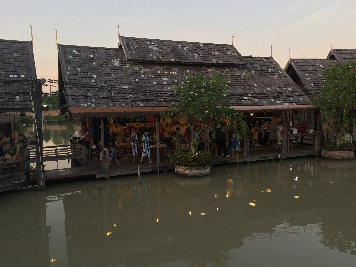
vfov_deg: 48.2
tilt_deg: -4.2
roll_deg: +0.2
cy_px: 134
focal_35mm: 29
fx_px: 298
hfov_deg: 61.7
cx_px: 178
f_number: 2.2
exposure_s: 1/120
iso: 50
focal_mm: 4.15
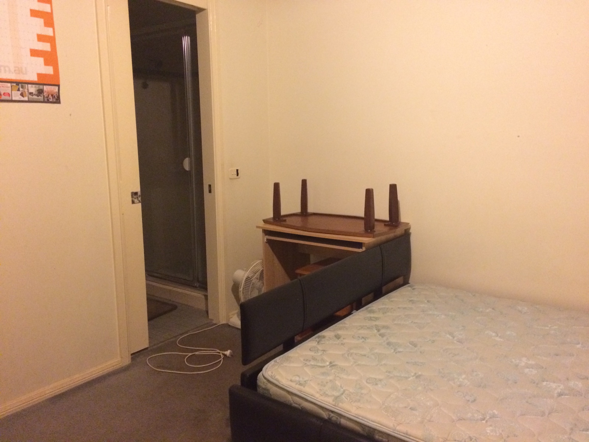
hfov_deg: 61.7
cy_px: 221
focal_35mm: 29
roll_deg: +1.5
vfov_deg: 48.2
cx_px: 294
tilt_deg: -10.1
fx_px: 493
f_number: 2.2
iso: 400
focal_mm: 4.15
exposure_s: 1/15
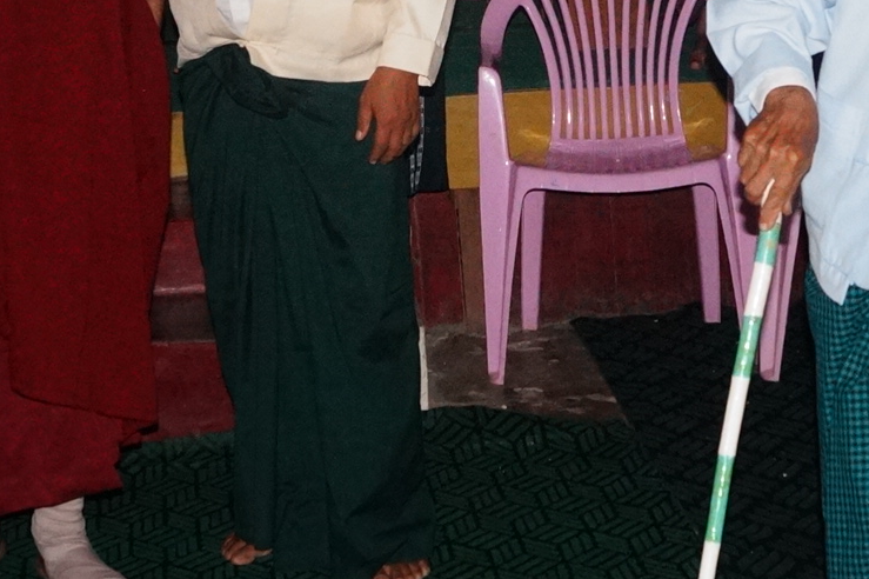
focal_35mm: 100
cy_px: 55
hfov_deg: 20.4
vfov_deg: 13.5
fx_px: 2413
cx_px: 466
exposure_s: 1/60
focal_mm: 18
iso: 800
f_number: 5.6
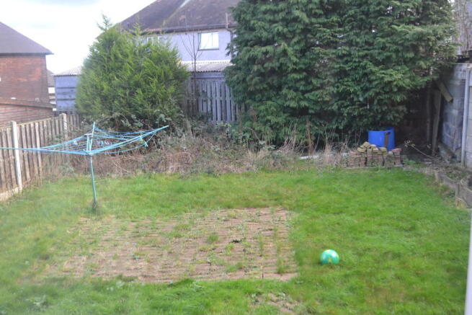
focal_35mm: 36
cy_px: 158
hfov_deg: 53.1
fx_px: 472
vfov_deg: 36.9
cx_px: 236
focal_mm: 24
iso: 1400
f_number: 4
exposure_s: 1/500
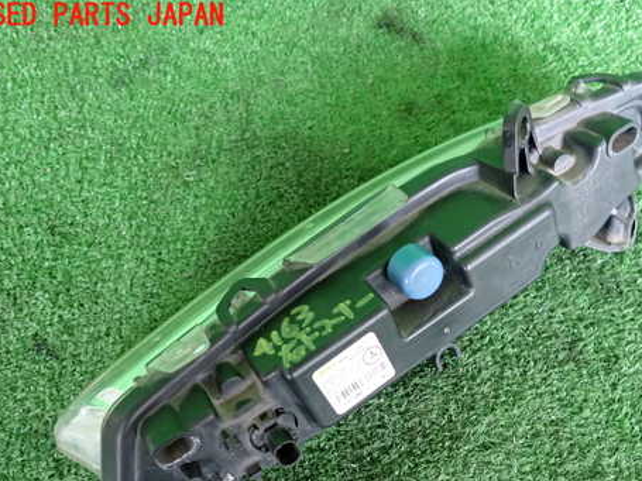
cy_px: 316
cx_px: 391
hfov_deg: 54.9
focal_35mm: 33
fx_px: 612
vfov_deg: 42.4
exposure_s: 1/30
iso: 400
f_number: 2
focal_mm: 4.5
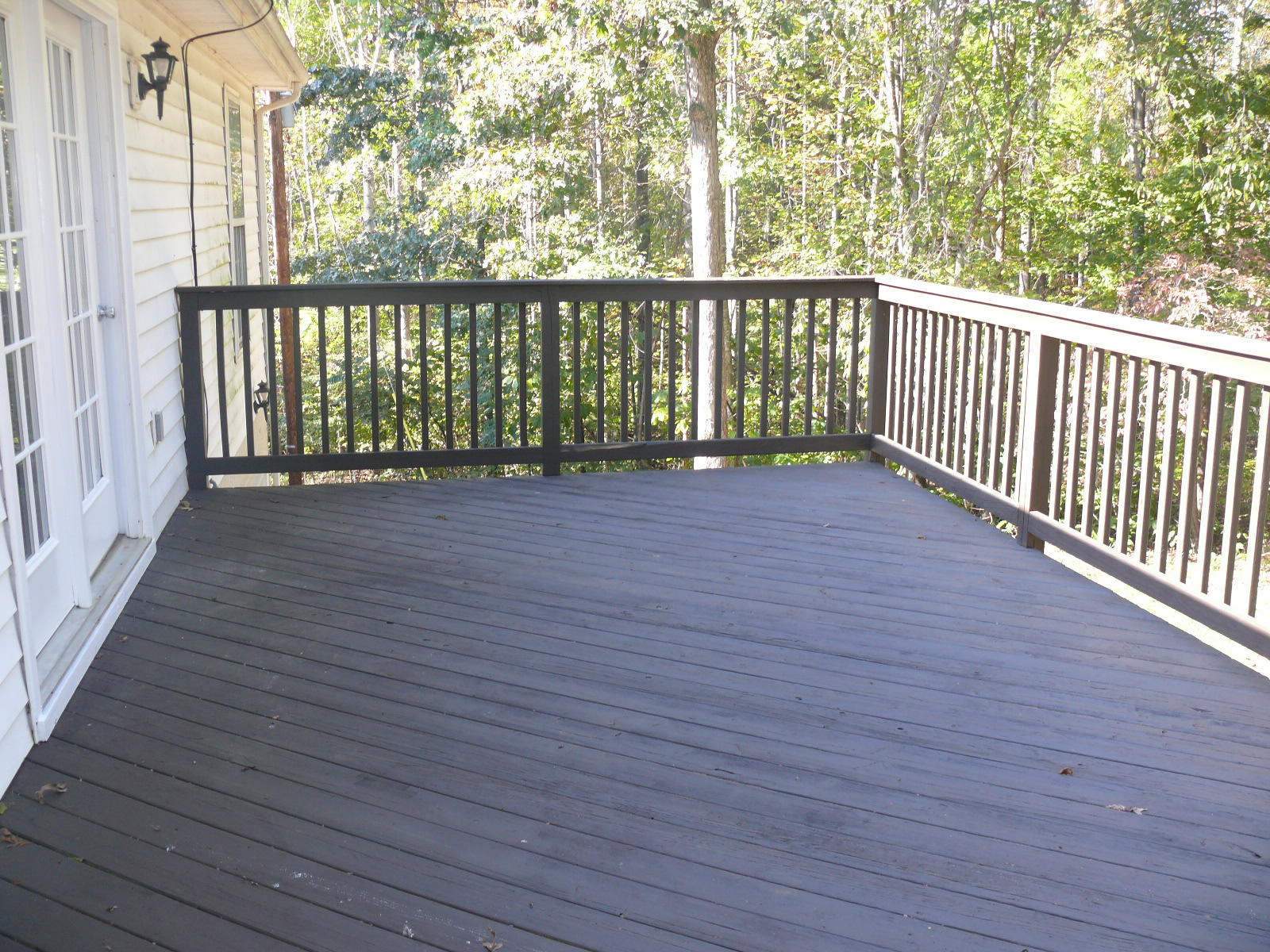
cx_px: 635
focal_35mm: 35
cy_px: 476
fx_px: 1284
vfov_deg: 40.7
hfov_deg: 52.6
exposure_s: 1/80
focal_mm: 7.4
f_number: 2.8
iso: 100
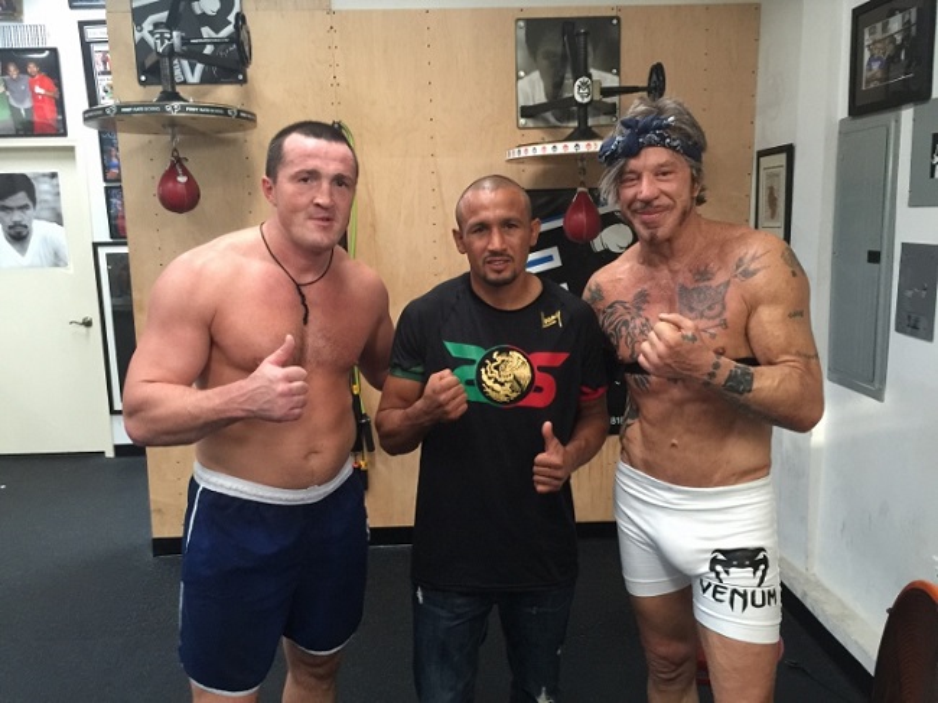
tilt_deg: -9.6
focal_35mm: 29
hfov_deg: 61.7
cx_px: 469
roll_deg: +1.5
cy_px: 352
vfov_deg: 48.2
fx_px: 786
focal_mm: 4.15
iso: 125
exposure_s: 1/15
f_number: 2.2
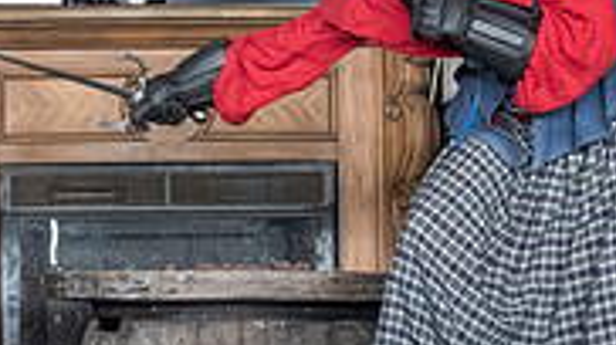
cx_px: 161
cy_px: 73
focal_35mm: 184
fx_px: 3003
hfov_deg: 11.7
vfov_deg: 6.6
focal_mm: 38
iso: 8000
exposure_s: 1/320
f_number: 5.6
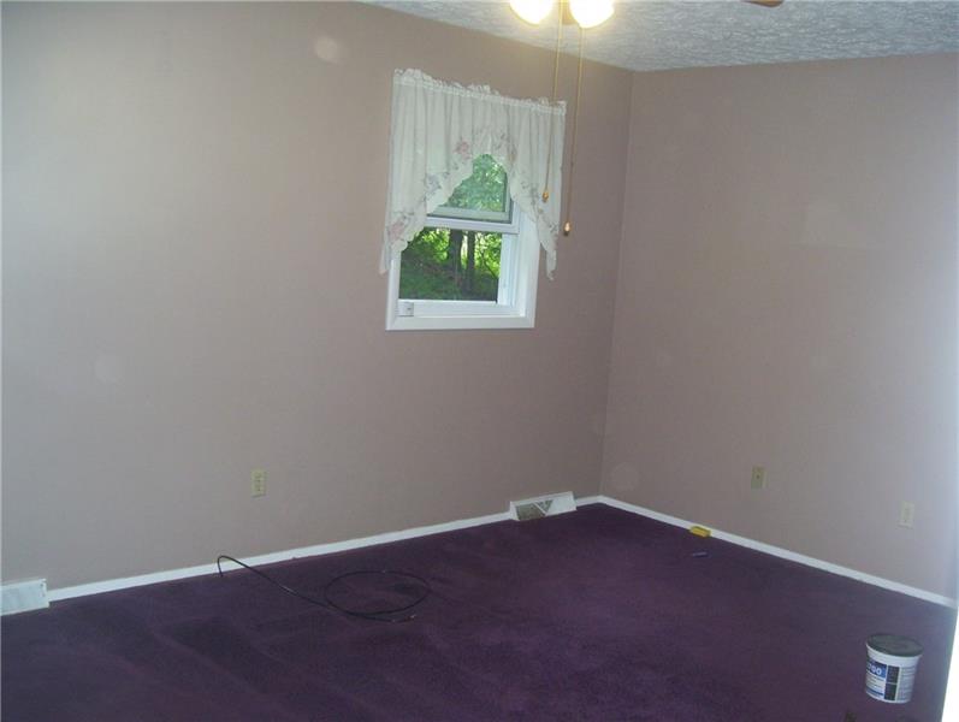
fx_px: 999
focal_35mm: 36
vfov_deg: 39.7
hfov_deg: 51.3
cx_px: 480
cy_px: 361
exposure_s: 1/60
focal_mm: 6
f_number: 2.7
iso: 200
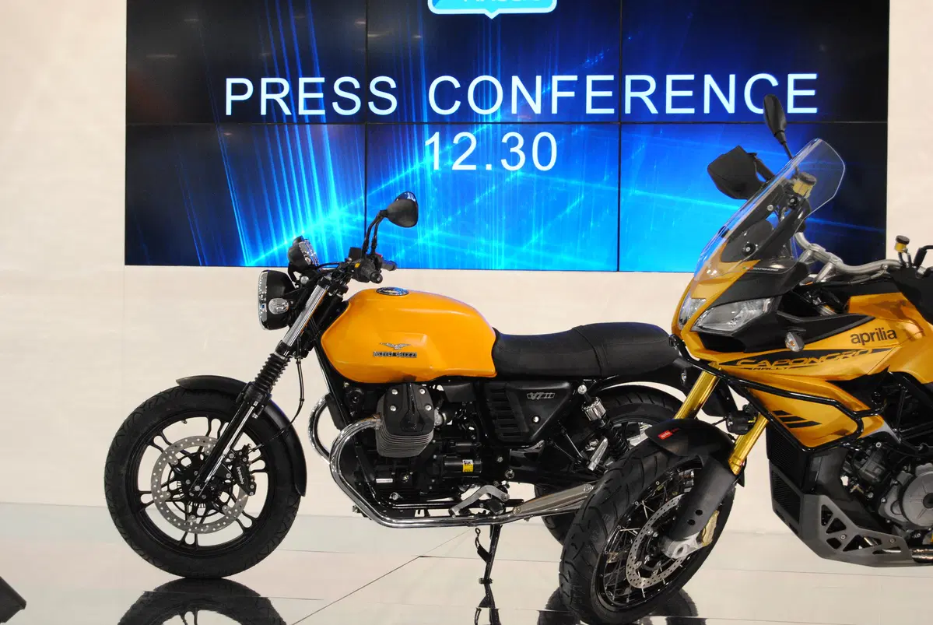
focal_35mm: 82
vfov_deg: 16.6
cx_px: 466
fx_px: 2141
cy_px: 312
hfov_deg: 24.6
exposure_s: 1/60
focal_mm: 55
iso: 800
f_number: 5.6
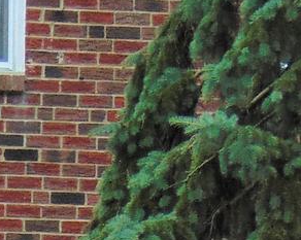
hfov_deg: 4.6
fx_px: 3658
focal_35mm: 411
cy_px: 484
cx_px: -408
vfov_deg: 3.7
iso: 80
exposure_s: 1/500
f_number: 3.6
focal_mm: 10.8
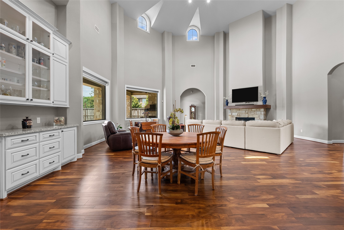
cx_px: 172
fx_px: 153
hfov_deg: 96.7
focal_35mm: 16
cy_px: 115
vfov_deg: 73.8
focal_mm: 16
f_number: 8
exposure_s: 1/10
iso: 1000
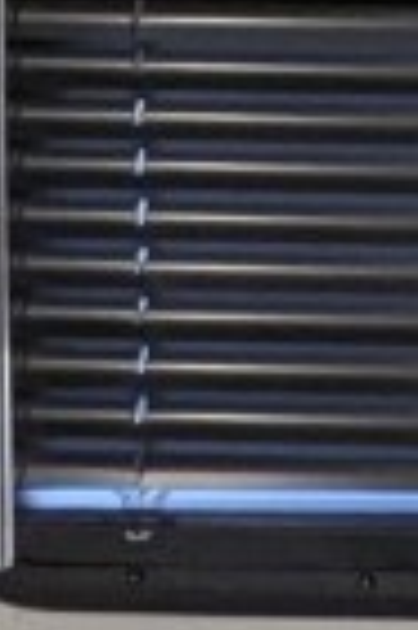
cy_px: -814
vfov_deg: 10.8
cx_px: 1045
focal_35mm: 166
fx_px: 2898
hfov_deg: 7.6
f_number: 2.2
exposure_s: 1/52
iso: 99
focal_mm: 2.35
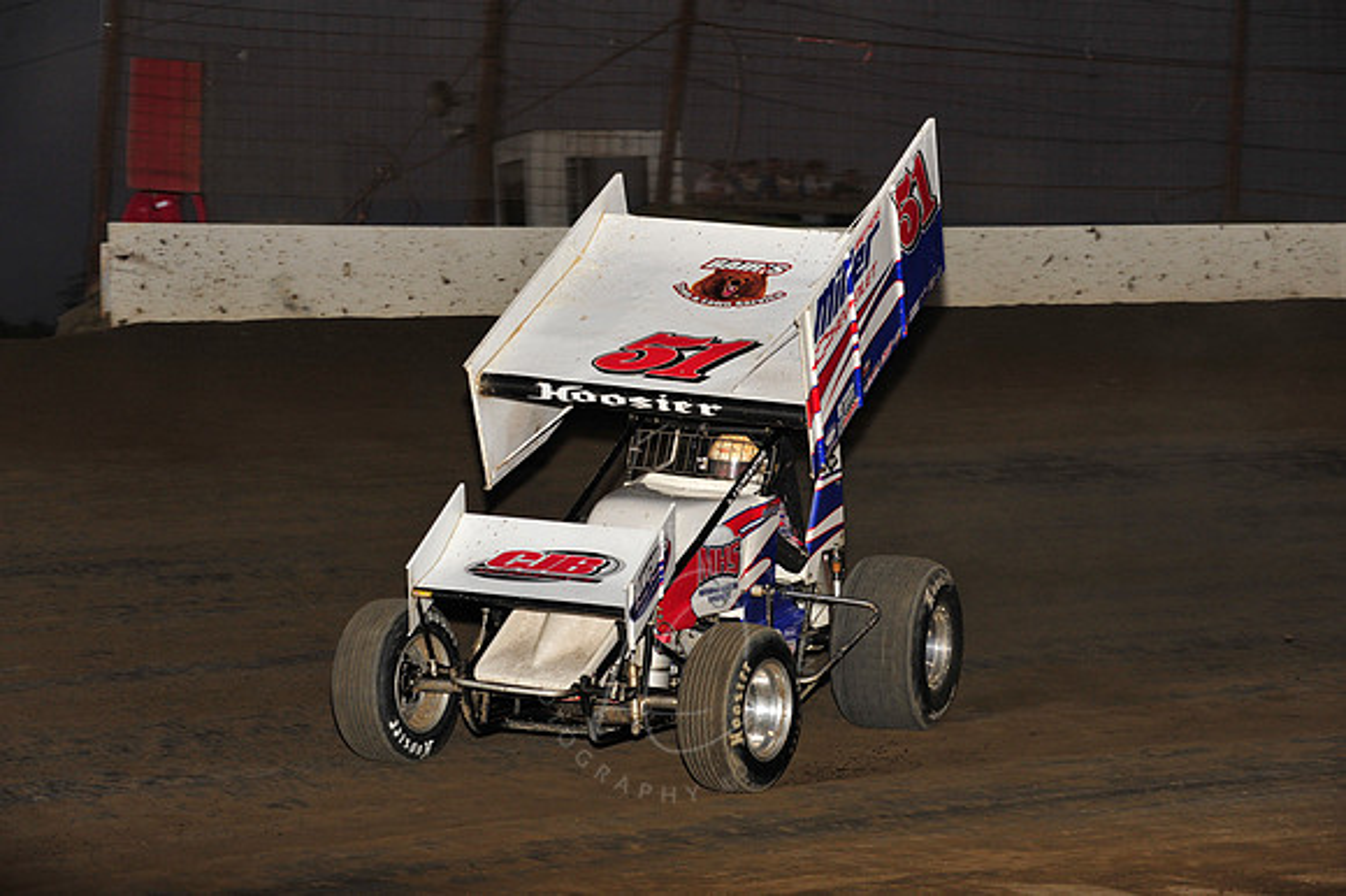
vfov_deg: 11.4
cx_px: 673
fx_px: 4484
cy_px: 448
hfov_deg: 17.1
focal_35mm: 120
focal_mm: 120
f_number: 7.1
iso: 1000
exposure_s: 1/320
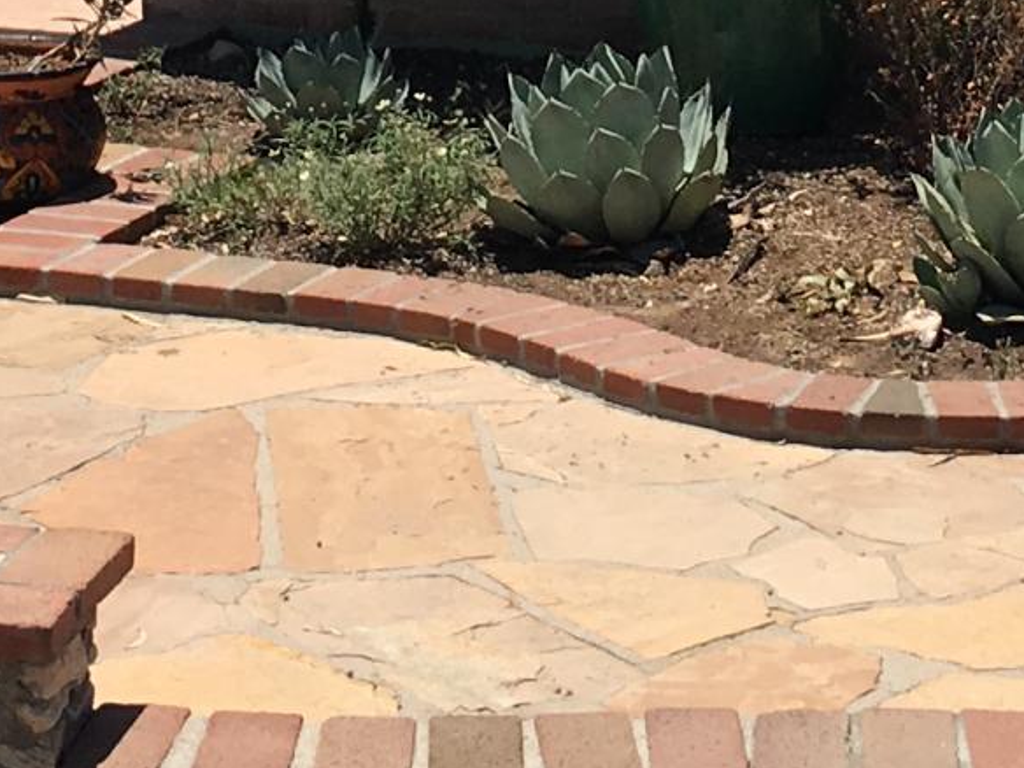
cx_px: 463
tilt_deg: -0.2
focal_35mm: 149
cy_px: -703
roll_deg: -0.4
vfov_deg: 9.4
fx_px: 4408
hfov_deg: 13.3
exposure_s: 1/2024
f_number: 2.2
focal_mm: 4.15
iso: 25
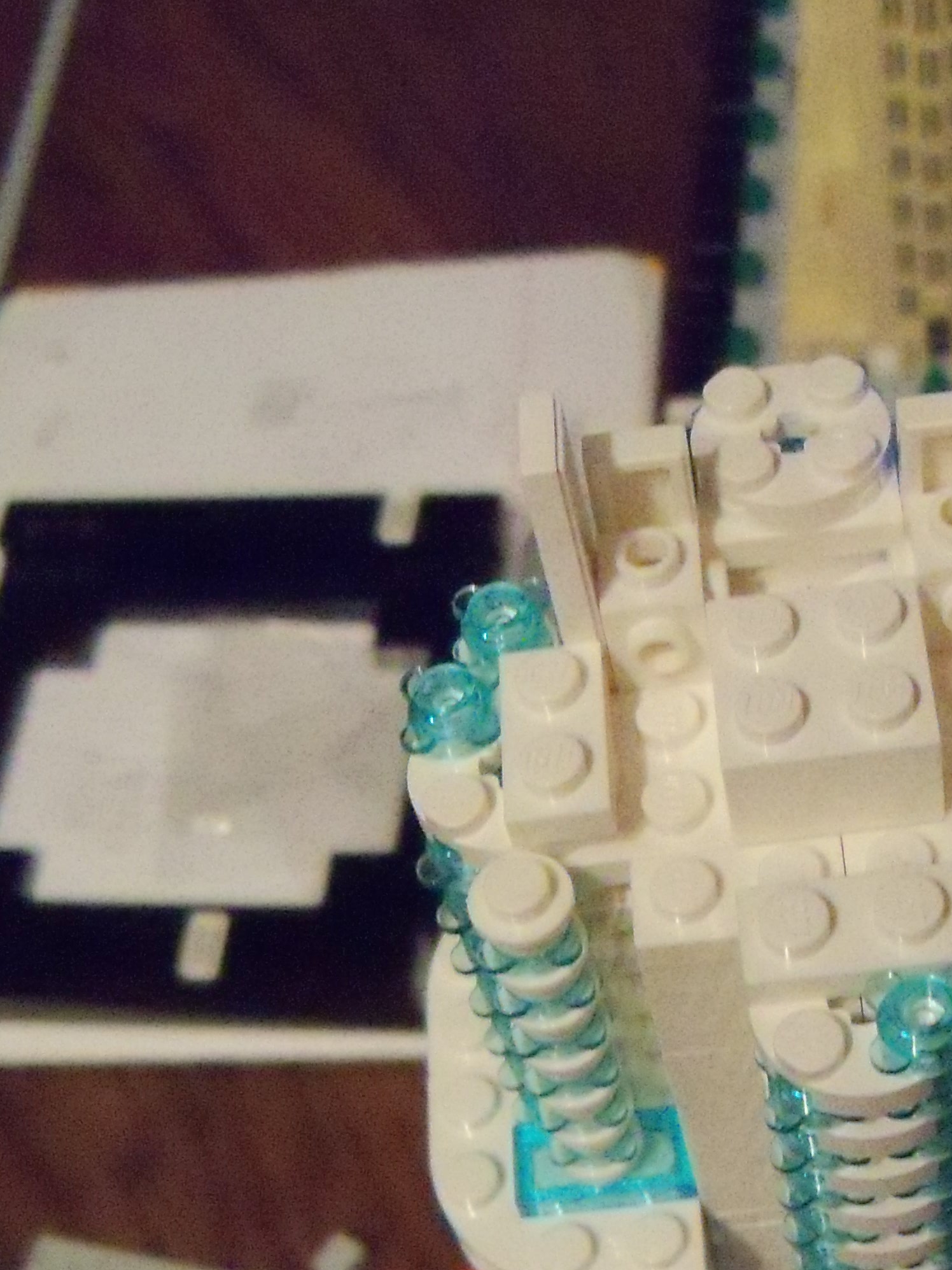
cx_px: 820
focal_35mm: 64
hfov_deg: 22.5
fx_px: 2347
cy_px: 1027
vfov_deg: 29.5
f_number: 3.5
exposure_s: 1/40
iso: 1600
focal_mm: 6.2
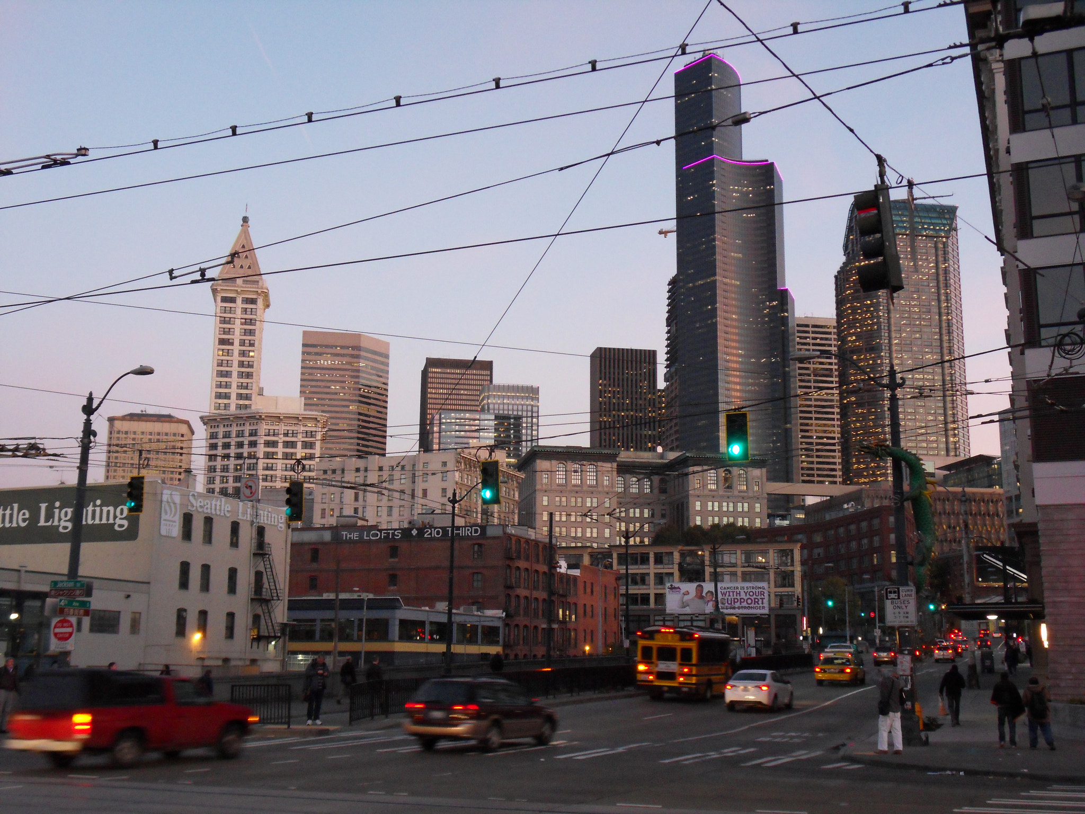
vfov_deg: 32.2
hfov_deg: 42.1
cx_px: 542
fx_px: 1410
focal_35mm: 45
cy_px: 407
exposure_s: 1/30
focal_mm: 7.9
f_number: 4.2
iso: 400
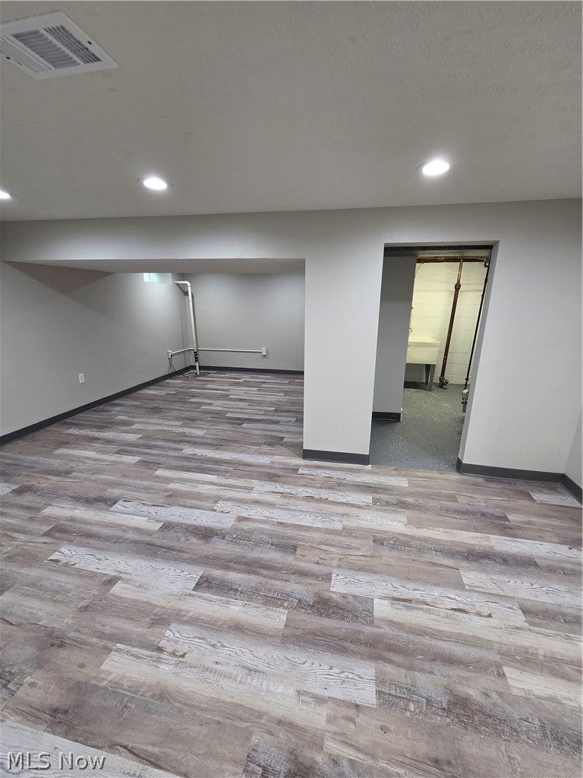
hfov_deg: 89.9
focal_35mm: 13
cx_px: 292
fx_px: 292
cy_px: 389
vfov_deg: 106.2
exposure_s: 1/60
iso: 200
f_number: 2.2
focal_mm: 2.2
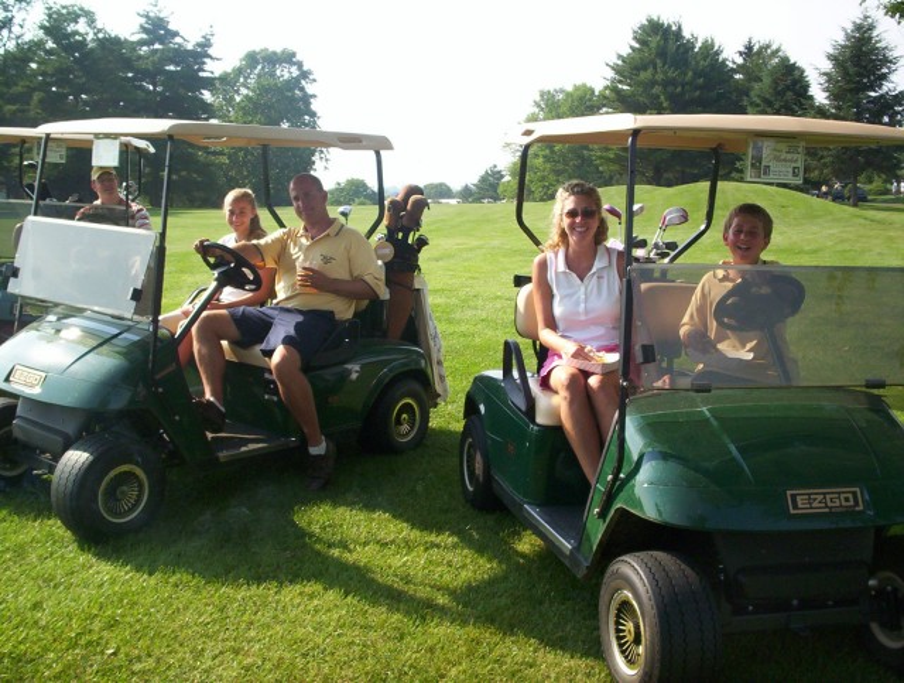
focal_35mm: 38
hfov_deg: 48.9
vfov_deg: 37.9
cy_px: 342
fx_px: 995
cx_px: 452
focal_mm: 4.99
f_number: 4.5
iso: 100
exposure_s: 1/348
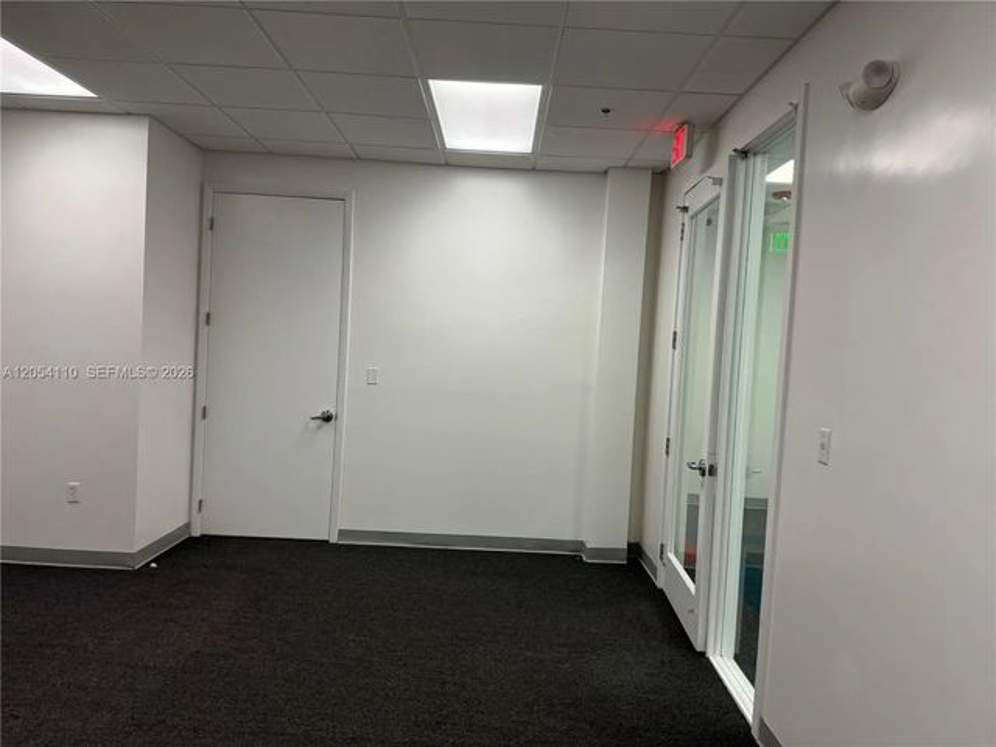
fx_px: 691
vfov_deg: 56.8
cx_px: 498
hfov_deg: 71.6
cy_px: 374
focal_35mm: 24
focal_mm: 6.76
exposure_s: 1/118
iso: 160
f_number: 1.78
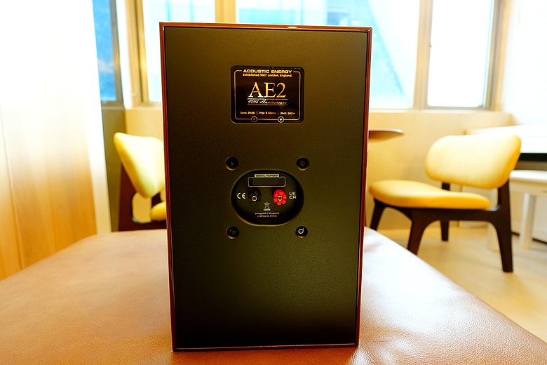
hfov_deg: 95.0
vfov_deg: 72.1
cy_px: 182
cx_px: 274
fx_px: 251
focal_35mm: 16
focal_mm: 11
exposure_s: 1/30
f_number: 2.2
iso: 250
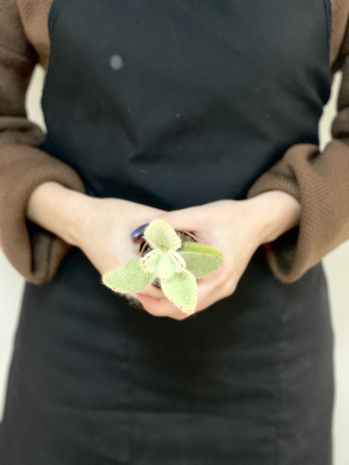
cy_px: 232
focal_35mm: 64
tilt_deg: -29.7
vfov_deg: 30.3
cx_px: 174
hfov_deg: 22.9
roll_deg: +0.3
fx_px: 860
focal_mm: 7.5
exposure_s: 1/100
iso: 160
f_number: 2.2
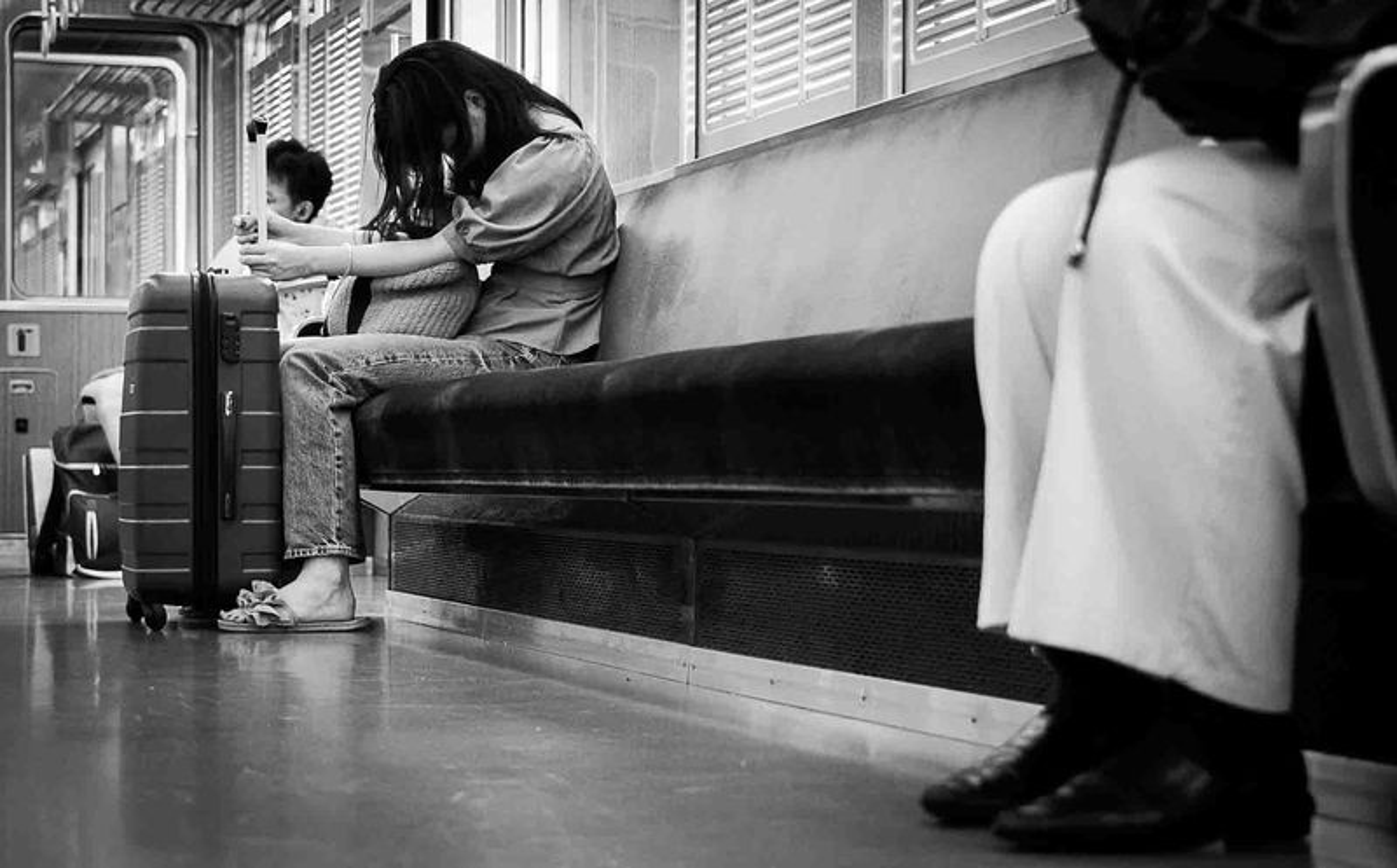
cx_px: 607
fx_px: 2997
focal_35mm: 79
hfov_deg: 26.2
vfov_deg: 16.5
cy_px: 473
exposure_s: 1/200
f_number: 4.8
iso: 6400
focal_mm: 68
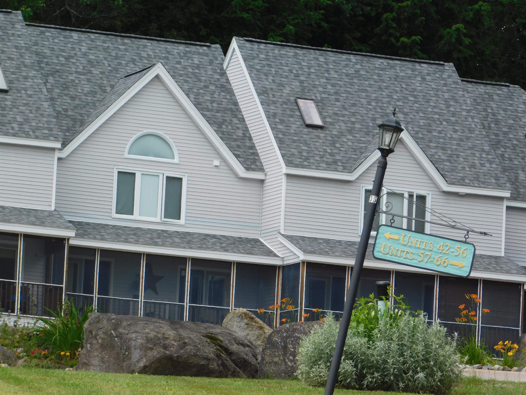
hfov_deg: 7.4
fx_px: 4042
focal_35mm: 266
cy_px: 198
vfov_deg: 5.6
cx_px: 263
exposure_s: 1/320
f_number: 5.7
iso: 125
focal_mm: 47.2
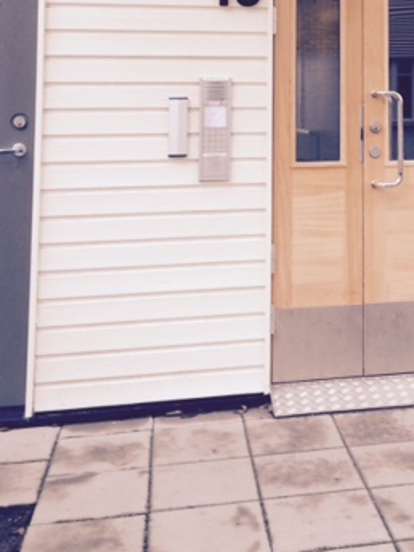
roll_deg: -0.6
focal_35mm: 54
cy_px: 47
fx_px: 861
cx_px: 374
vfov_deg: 33.5
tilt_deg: +1.7
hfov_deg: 26.1
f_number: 2.2
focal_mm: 4.15
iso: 40
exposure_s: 1/60
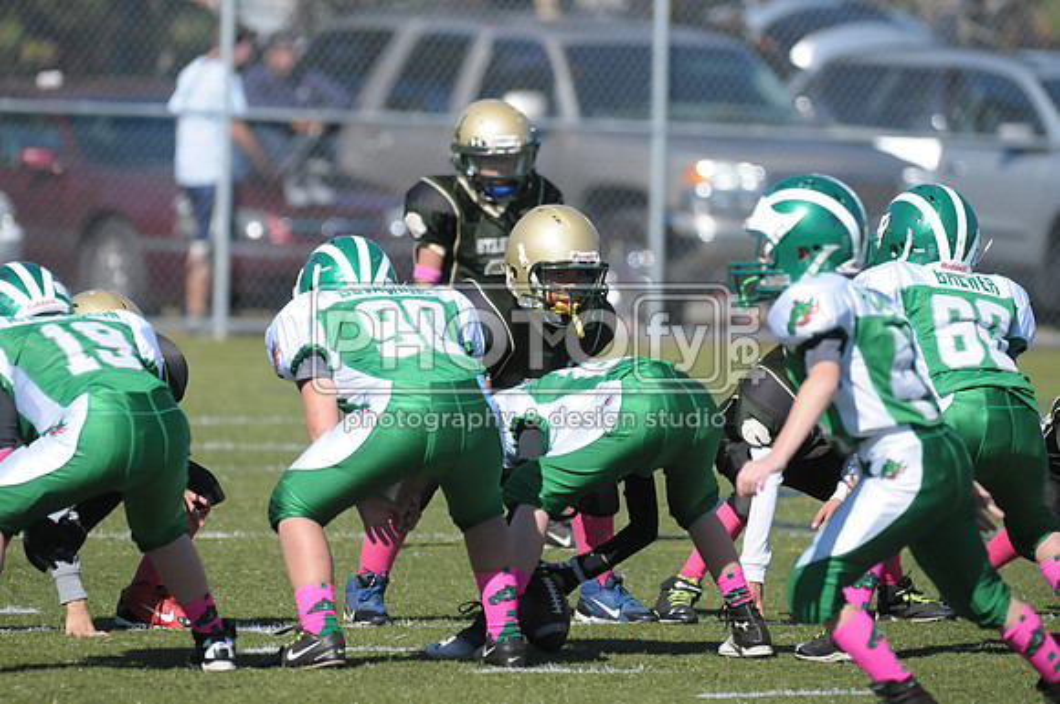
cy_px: 352
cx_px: 530
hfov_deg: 4.9
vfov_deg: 3.3
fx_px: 12349
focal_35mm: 420
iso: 1000
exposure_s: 1/8000
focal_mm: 280
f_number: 4
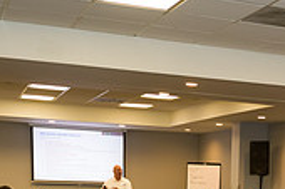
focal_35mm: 82
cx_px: 272
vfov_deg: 15.2
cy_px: 295
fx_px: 649
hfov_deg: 23.9
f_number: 3.2
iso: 1000
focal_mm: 24
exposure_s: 1/125
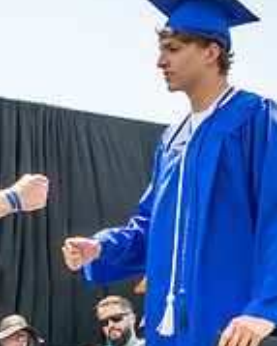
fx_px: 1149
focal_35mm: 112
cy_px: 329
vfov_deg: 16.9
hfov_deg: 13.7
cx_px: 91
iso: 200
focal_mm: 19
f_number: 7.1
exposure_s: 1/800
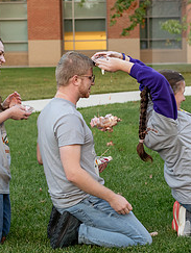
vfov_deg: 17.9
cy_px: 111
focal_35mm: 110
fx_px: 807
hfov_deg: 13.5
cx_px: 121
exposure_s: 1/320
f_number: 3.2
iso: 800
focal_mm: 48
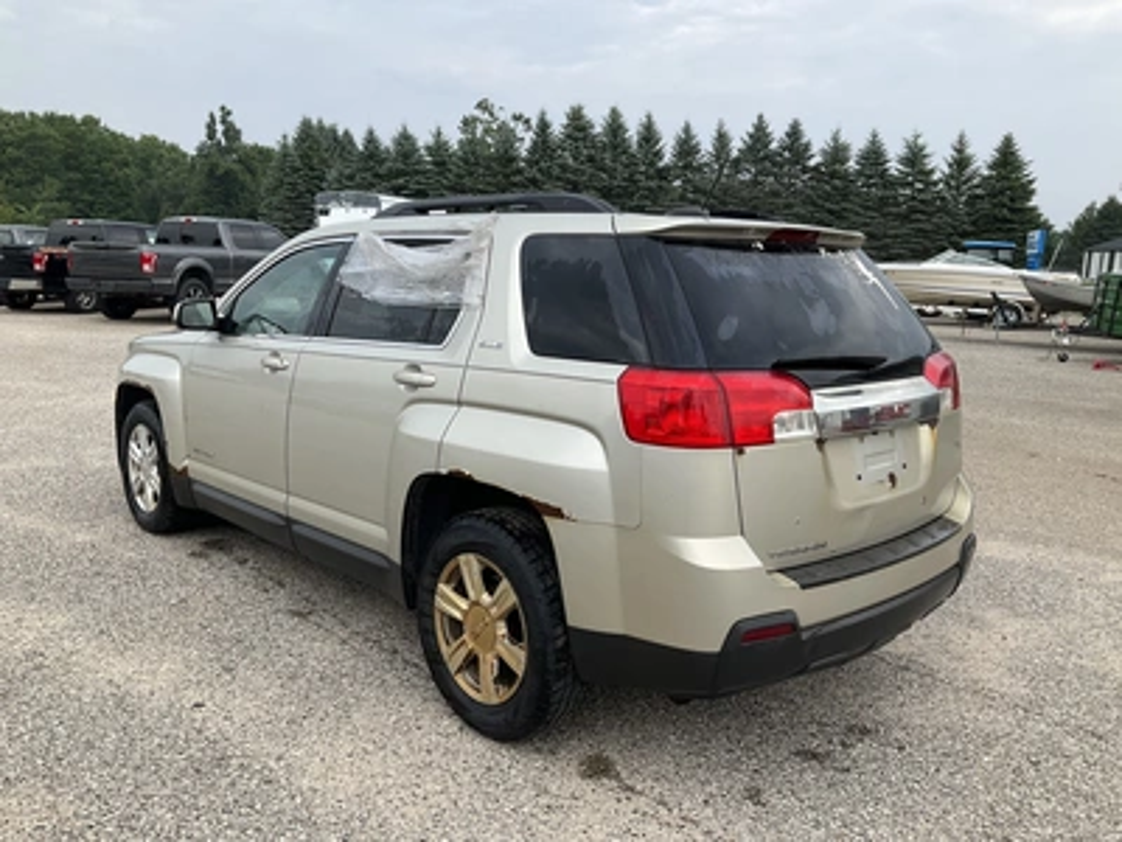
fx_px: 940
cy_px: 421
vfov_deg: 48.2
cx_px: 561
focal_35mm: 29
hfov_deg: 61.7
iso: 25
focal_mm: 3
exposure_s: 1/683
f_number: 1.8
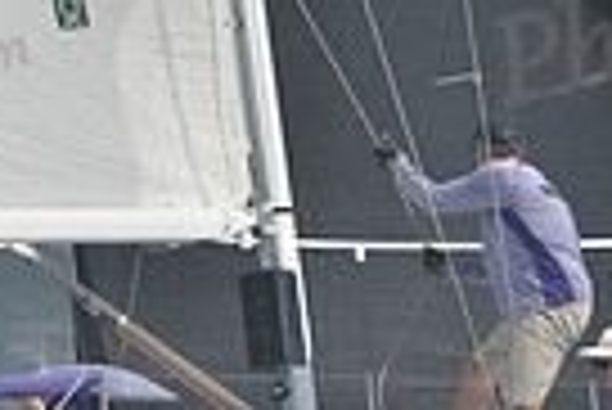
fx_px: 14465
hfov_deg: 2.4
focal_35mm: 850
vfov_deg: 1.6
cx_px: 266
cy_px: 286
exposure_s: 1/1000
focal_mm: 200
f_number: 9
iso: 280
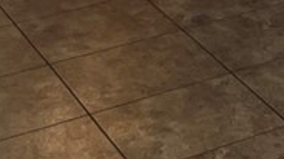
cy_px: -333
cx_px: 597
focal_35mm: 158
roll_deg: +0.2
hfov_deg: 11.9
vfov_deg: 6.8
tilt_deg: -6.8
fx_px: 1188
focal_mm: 5.7
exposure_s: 1/60
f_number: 1.5
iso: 80
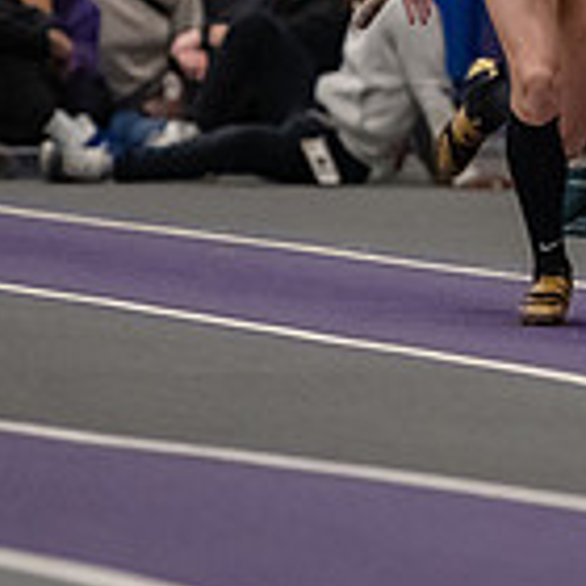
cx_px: 712
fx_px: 11779
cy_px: -123
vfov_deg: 2.8
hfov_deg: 2.8
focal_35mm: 615
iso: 6400
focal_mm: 175
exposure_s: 1/800
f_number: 2.8
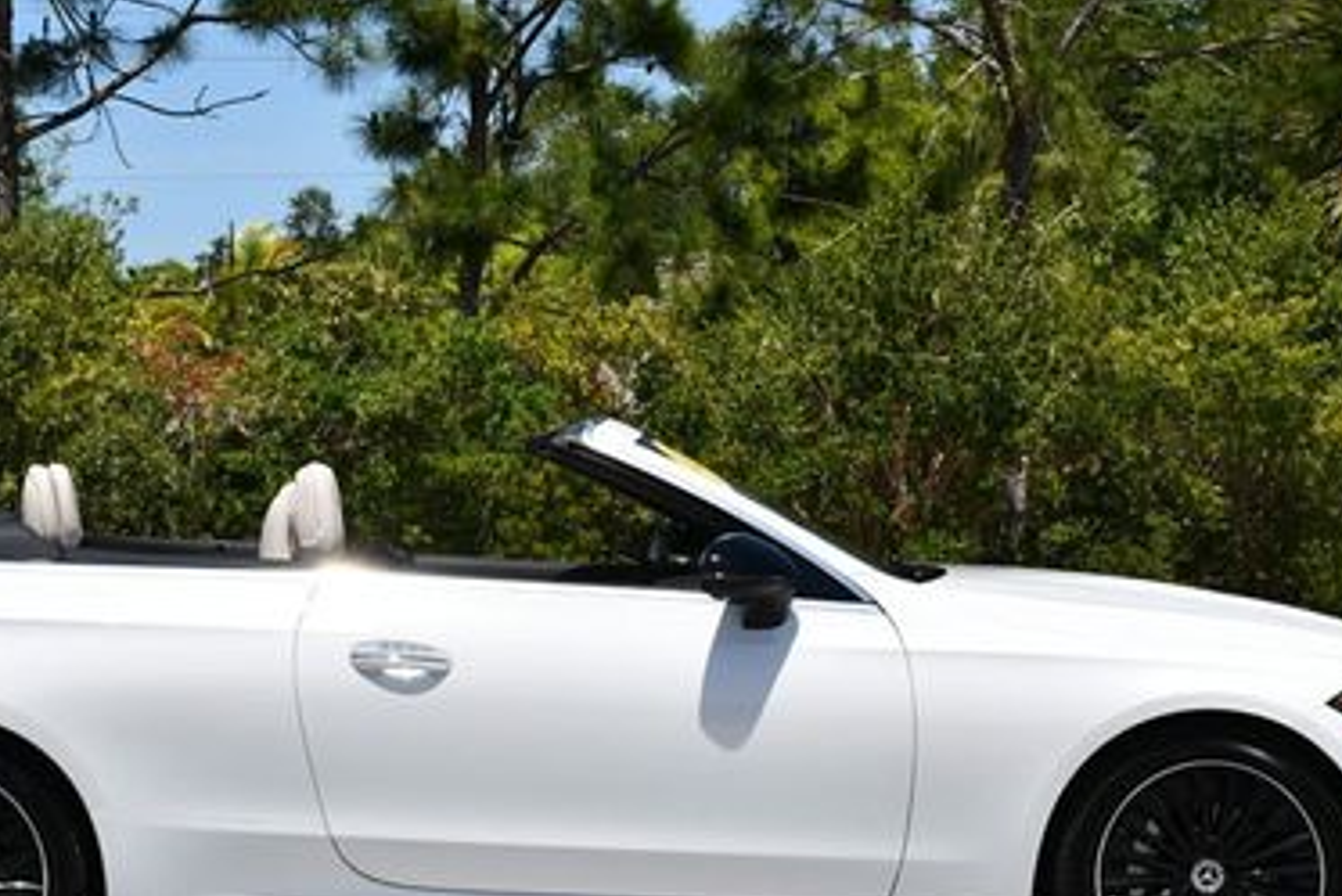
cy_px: 363
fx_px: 3841
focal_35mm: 103
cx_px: 532
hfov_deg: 19.8
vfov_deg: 13.3
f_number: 9
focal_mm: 30
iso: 100
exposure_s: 1/320
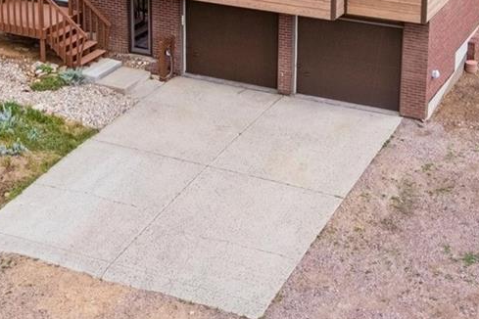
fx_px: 958
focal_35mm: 72
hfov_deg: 28.1
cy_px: -89
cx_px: 224
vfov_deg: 17.8
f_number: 2.8
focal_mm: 8.4
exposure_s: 1/20
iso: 100
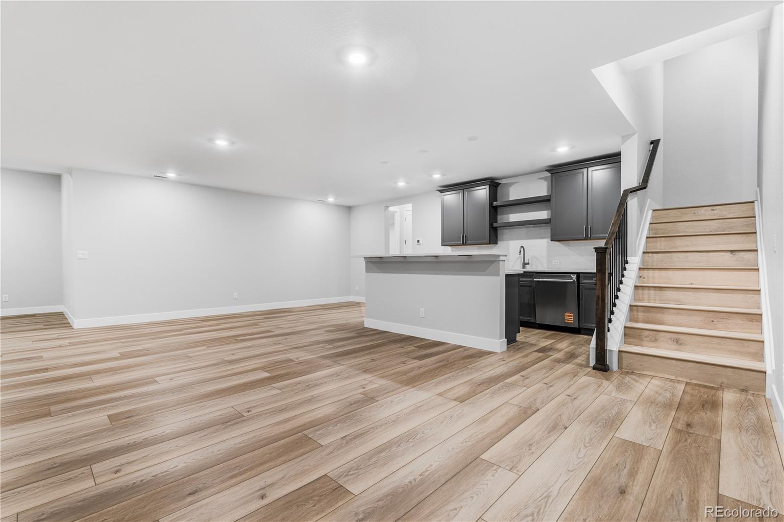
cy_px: 261
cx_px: 392
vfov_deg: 73.7
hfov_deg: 96.7
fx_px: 348
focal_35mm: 16
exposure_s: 1/5
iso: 500
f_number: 8
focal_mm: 16
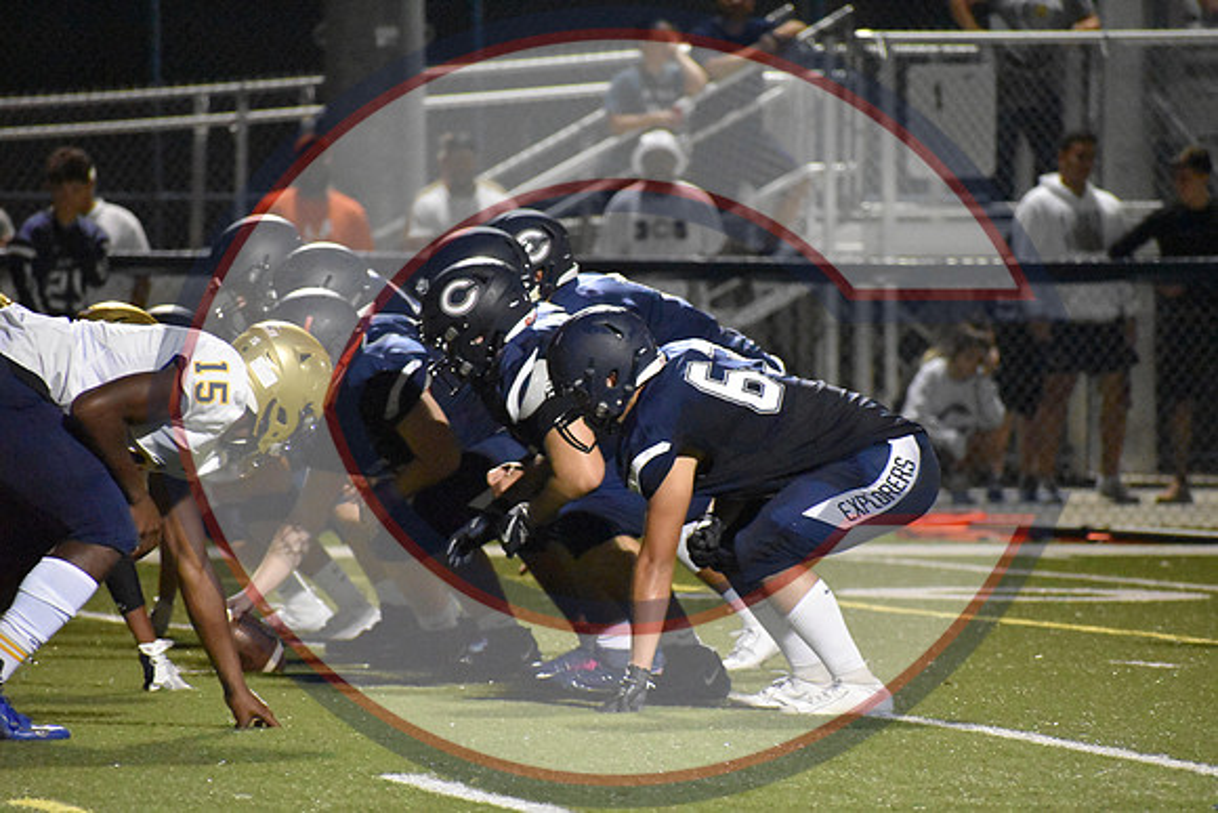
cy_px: 406
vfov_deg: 3.5
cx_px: 609
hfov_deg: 5.3
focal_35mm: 390
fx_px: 13197
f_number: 6
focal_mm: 260
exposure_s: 1/200
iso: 12800
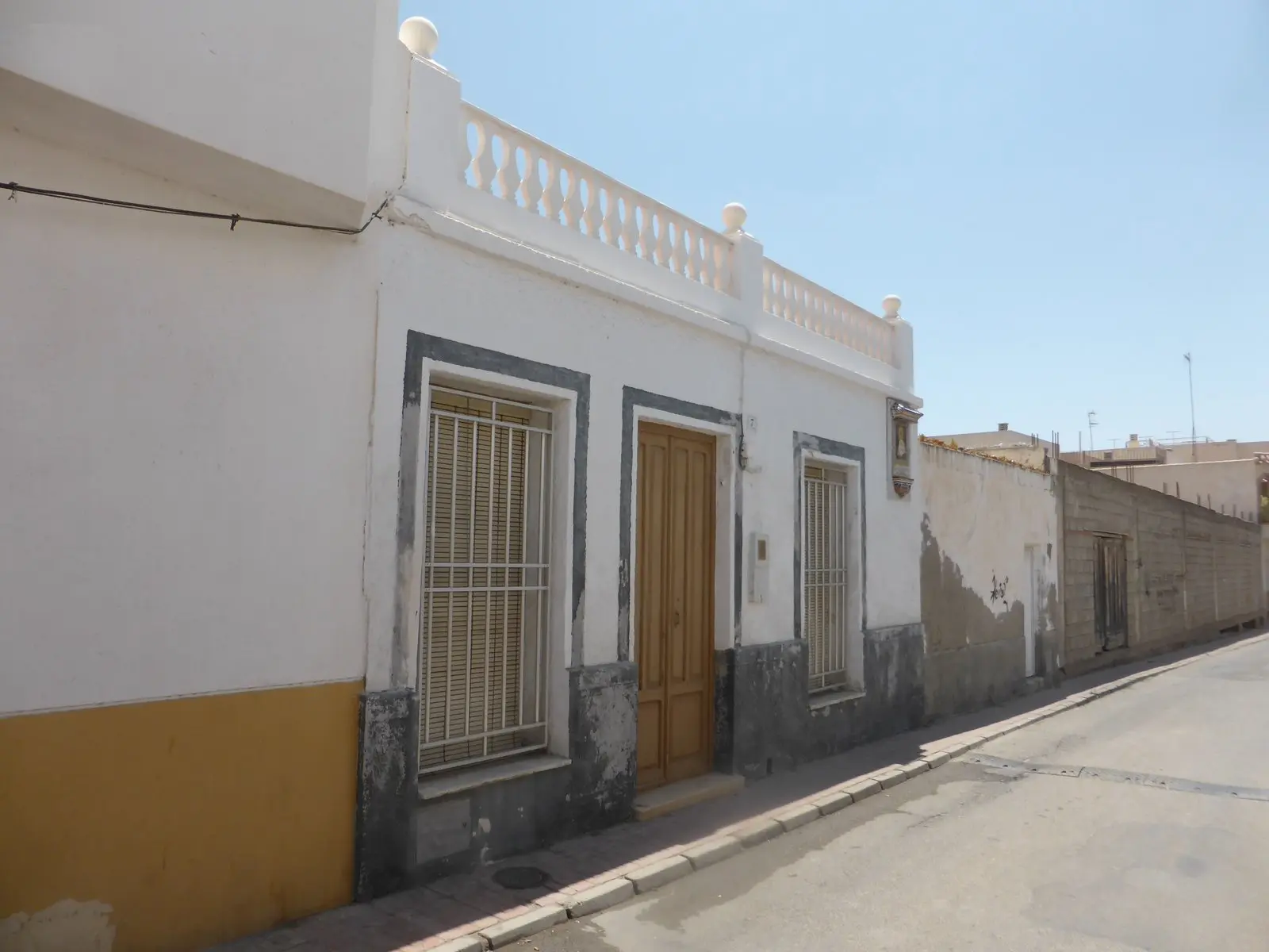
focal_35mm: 25
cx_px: 634
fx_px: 916
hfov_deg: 69.4
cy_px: 476
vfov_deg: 54.9
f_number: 3.3
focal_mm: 4.3
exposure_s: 1/1600
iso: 100
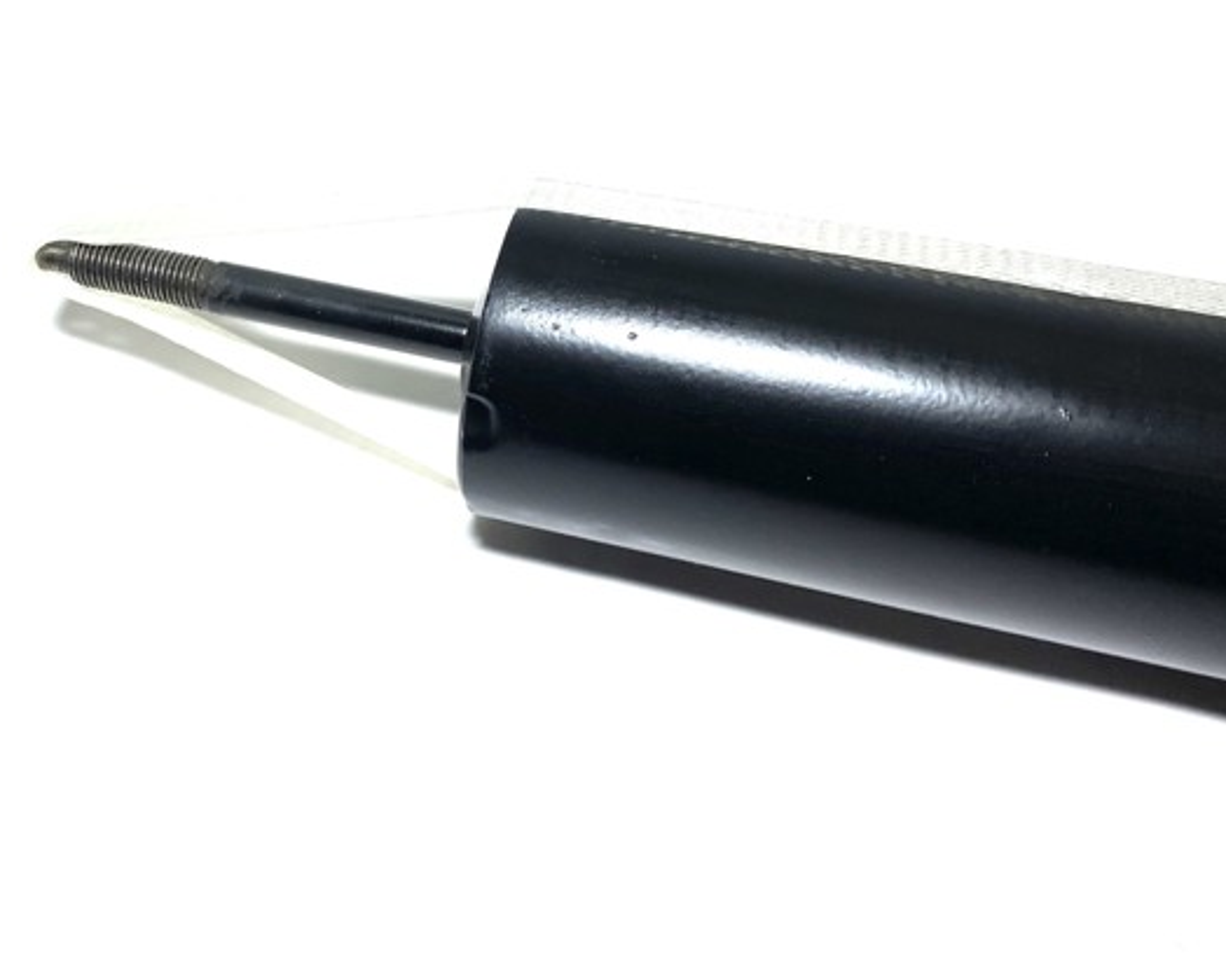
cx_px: 676
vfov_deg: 47.0
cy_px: 446
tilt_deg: -49.1
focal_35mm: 31
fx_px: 1125
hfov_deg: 57.1
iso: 64
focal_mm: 4.25
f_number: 1.8
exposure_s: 1/100
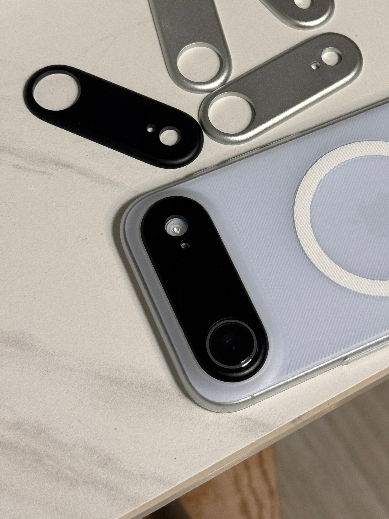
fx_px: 1094
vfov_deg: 26.5
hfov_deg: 20.1
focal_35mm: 73
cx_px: 274
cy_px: 180
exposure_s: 1/50
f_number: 1.78
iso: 80
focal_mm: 6.76
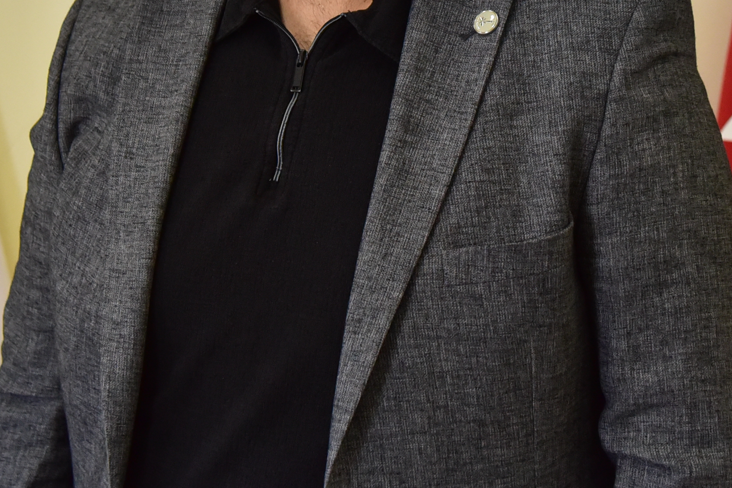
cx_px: 395
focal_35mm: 119
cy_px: -107
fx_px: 2419
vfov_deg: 11.3
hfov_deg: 17.2
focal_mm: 44
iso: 2500
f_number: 4
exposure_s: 1/320
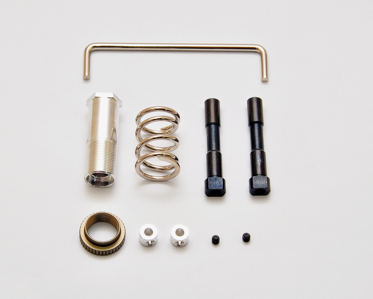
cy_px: 149
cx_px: 181
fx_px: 2175
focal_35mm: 197
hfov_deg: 9.8
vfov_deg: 7.8
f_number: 22
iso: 400
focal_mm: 116
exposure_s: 1/60
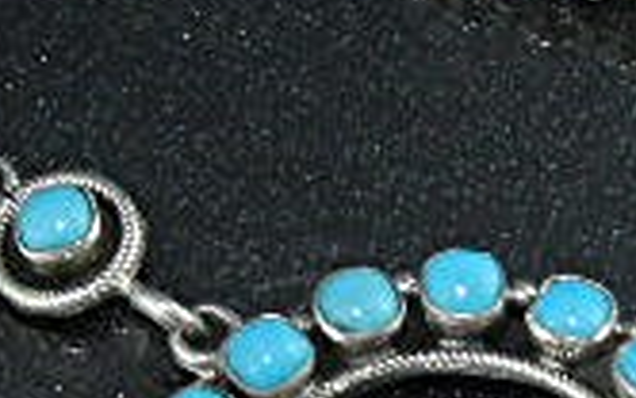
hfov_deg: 9.8
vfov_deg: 6.2
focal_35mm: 213
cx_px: 429
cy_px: 184
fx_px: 3694
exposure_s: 1/30
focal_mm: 9.3
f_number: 7.8
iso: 800
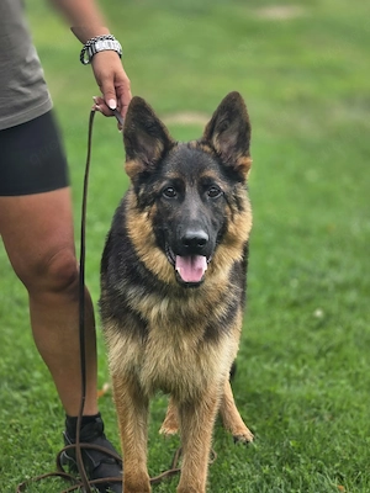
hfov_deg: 12.9
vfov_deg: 17.1
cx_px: 185
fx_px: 1639
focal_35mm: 115
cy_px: 246
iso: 40
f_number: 3.4
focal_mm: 18.6
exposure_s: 1/101
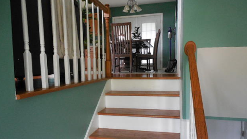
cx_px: 122
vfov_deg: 41.3
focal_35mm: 28
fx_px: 183
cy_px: 81
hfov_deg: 67.9
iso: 800
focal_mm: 4.5
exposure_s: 1/50
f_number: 3.3
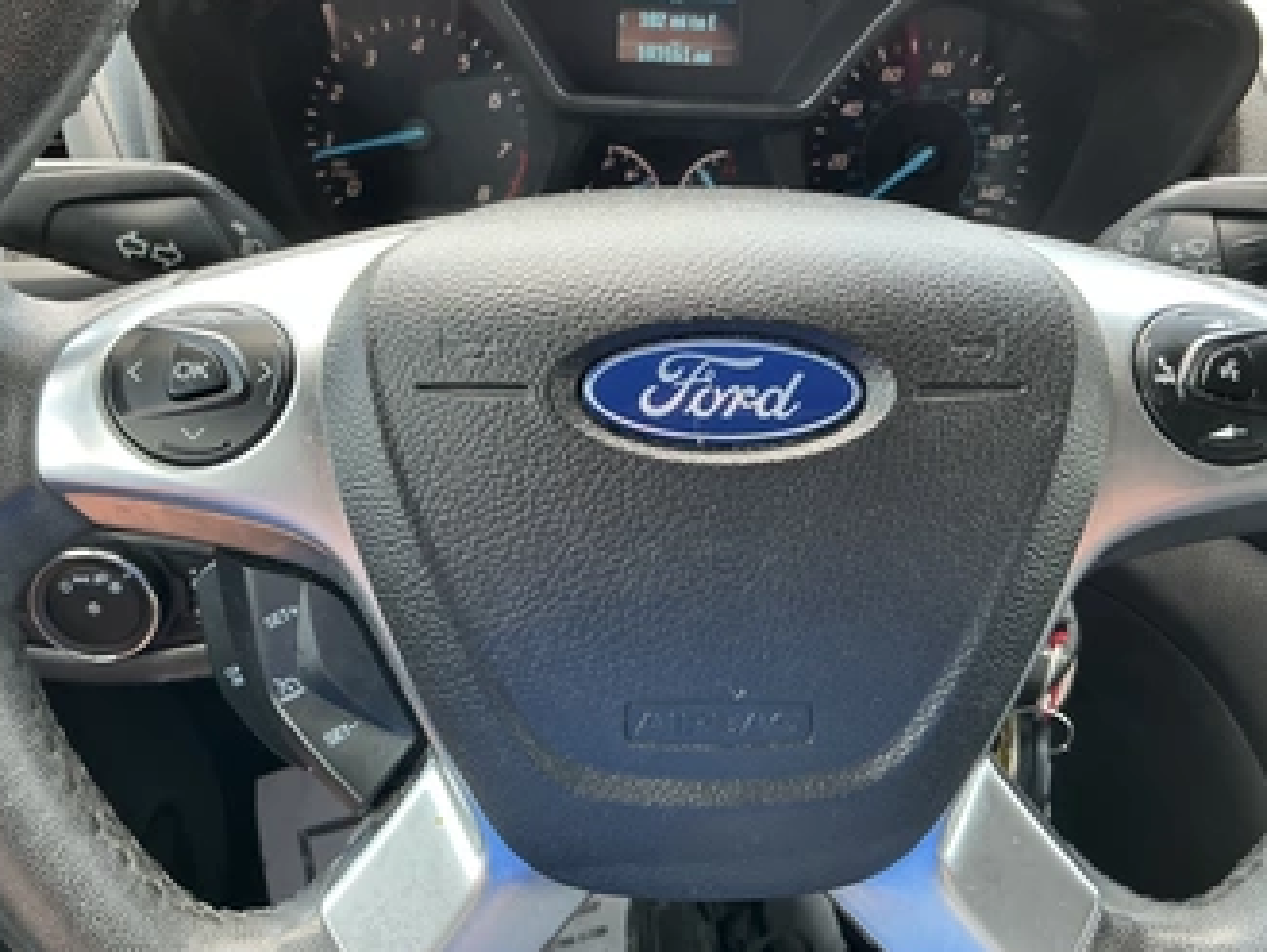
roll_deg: -2.3
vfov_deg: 41.8
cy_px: 470
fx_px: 1245
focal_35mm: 34
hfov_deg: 53.9
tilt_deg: -33.4
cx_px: 651
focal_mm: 3
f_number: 1.8
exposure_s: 1/122
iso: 64
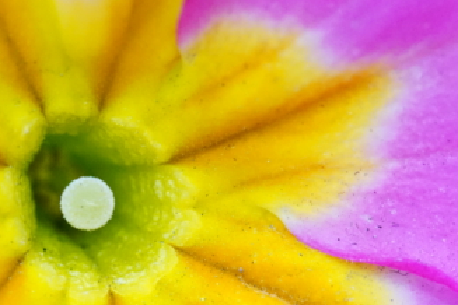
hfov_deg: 10.5
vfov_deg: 7.0
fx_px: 2493
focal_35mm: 196
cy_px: 225
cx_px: 83
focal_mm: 100
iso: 6400
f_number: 8
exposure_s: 1/400
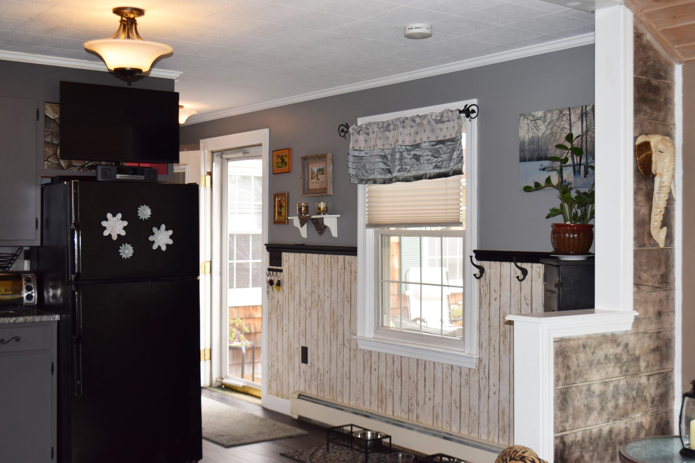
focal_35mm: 45
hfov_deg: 43.6
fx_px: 869
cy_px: 232
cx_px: 348
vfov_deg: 29.9
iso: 400
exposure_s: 1/125
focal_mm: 30
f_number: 5.6
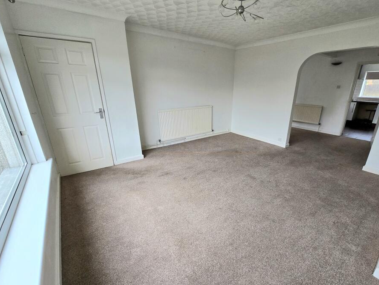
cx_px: 208
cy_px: 149
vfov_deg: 81.7
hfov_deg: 97.8
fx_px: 164
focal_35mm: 15
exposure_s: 1/370
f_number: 2.2
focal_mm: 2.2
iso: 125
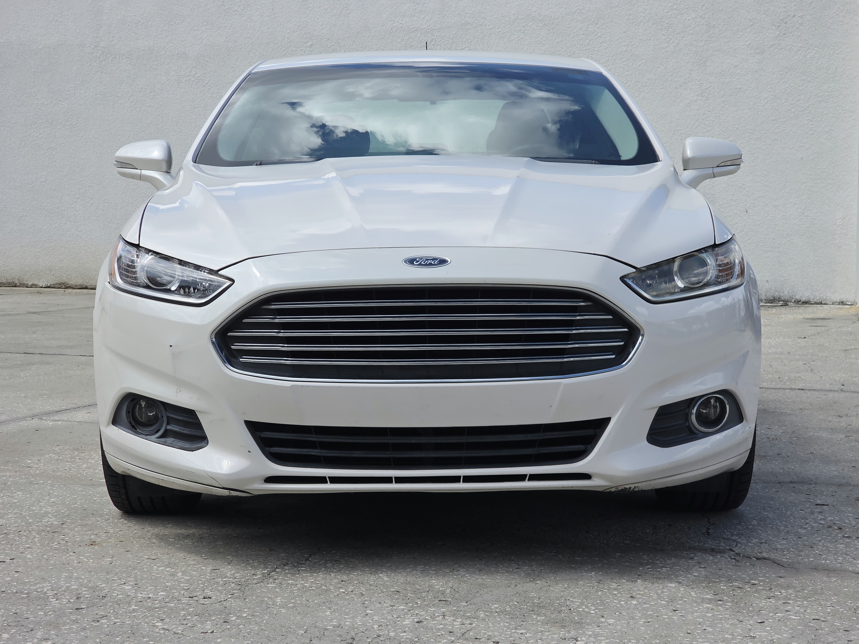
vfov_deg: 21.3
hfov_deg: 28.2
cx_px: 430
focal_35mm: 69
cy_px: 322
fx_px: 1712
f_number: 2.4
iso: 50
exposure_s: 1/2302
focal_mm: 7.9
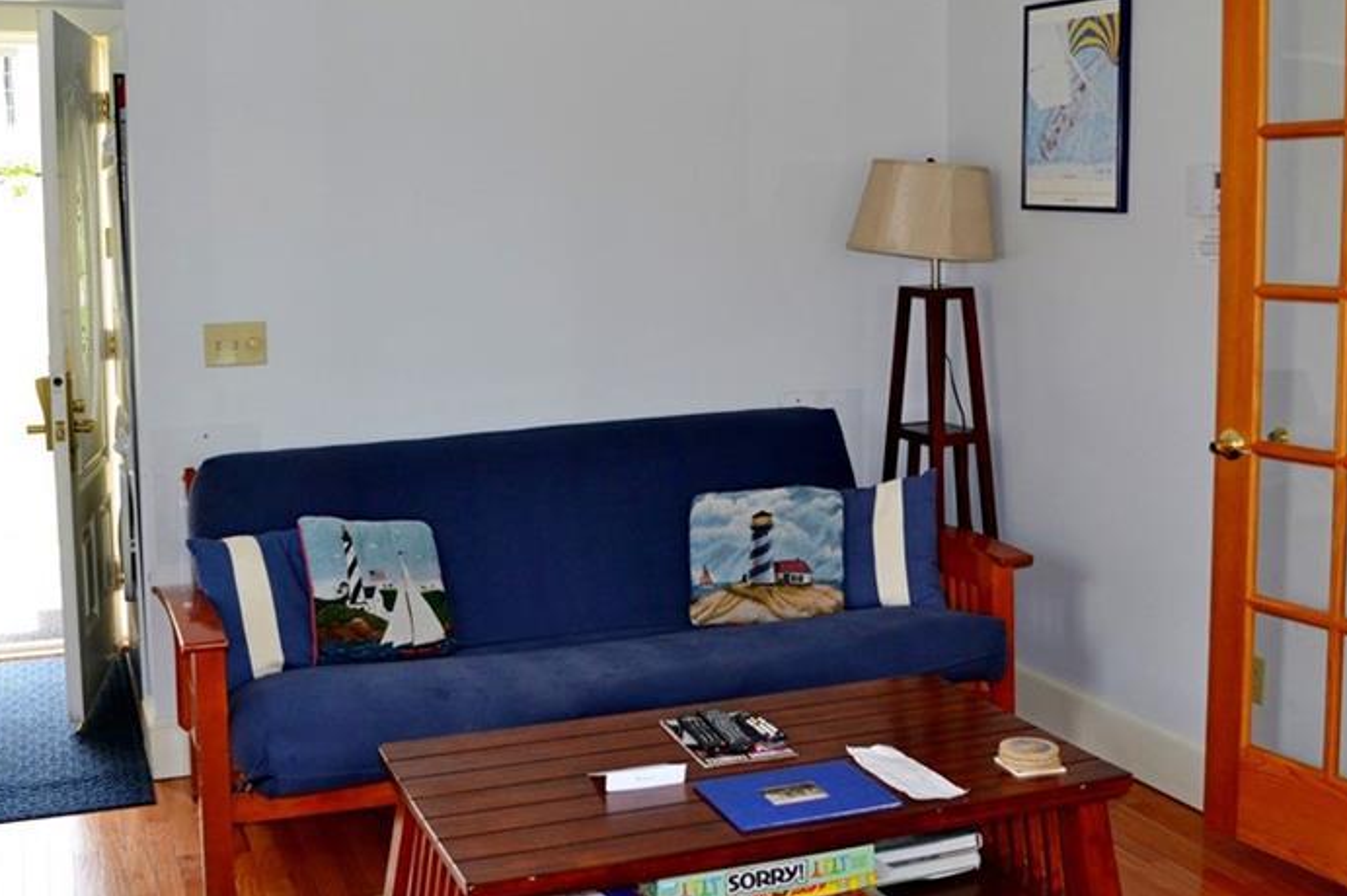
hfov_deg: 48.4
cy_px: 347
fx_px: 1496
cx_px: 628
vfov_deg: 33.2
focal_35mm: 40
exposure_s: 1/100
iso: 400
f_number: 4
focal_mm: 18
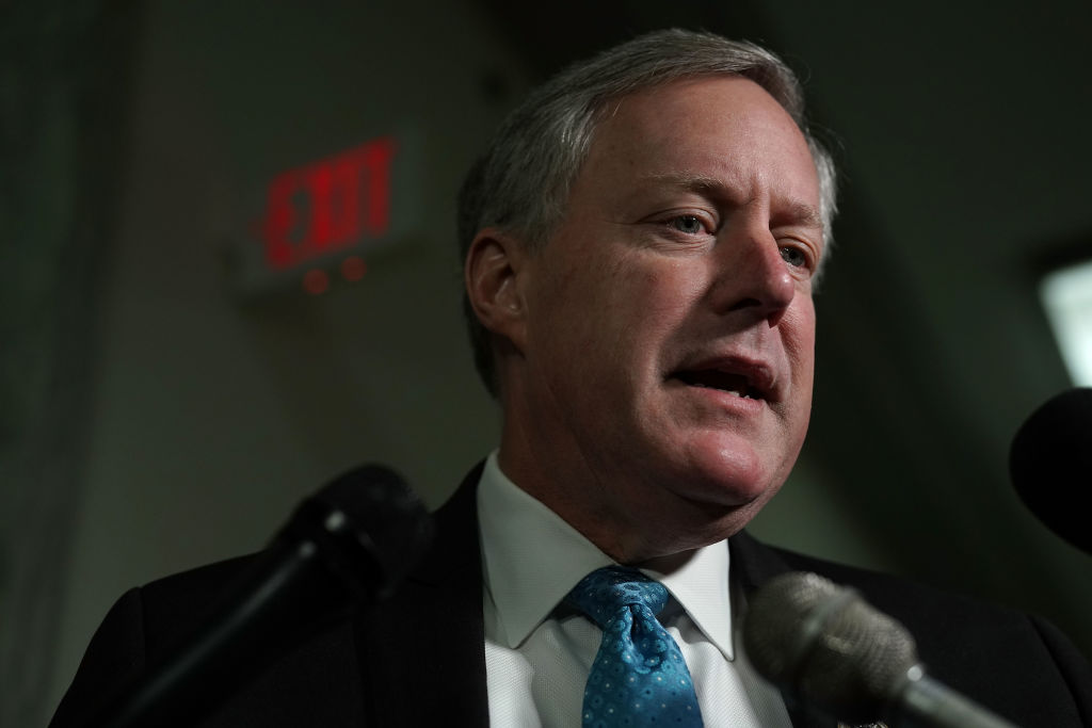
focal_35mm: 50
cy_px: 364
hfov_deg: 39.6
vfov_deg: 27.0
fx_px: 1517
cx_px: 546
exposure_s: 1/1250
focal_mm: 50
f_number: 2.2
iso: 2000
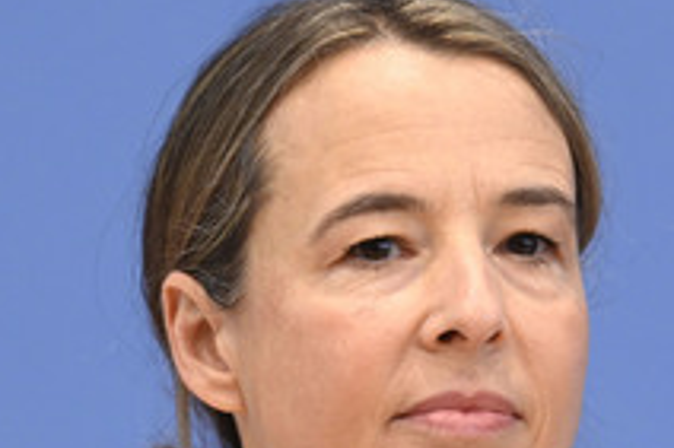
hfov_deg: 5.9
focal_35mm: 351
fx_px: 6566
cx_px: 380
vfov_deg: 3.9
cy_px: 384
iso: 4000
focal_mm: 165
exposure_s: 1/640
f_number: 5.6
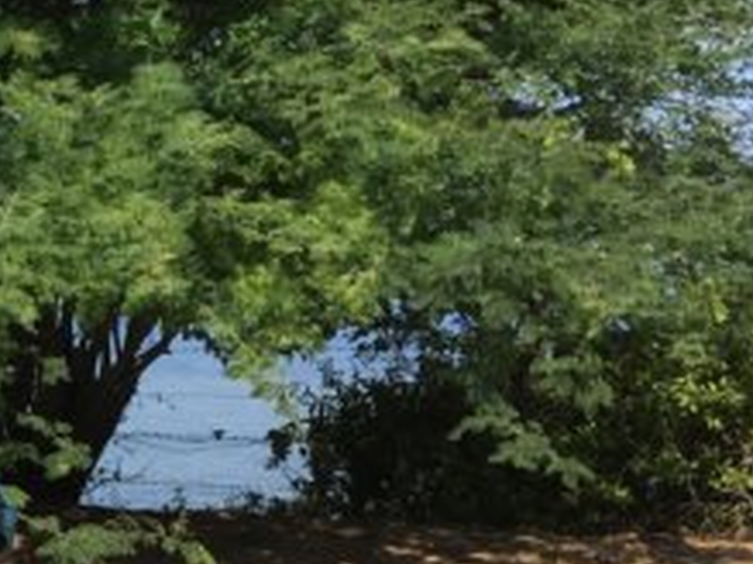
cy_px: 289
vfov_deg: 14.0
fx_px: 2305
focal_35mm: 106
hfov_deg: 15.8
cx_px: -612
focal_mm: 4.15
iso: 25
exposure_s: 1/1054
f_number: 2.2
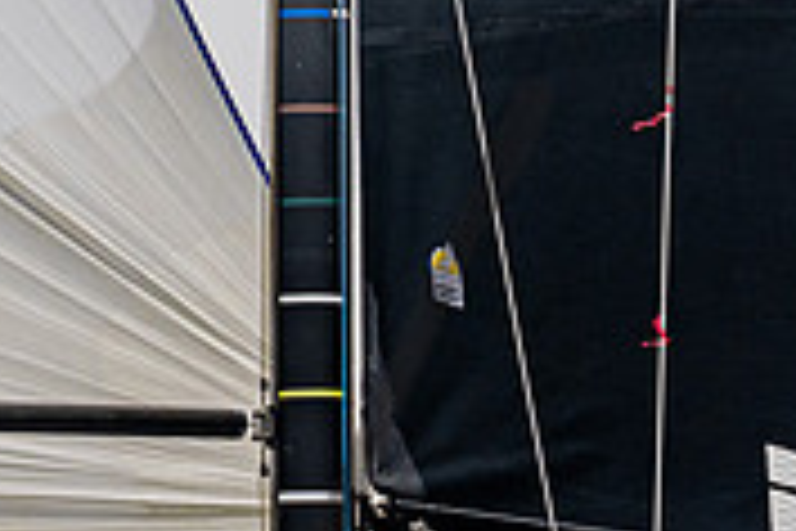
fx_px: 12249
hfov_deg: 3.7
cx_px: 828
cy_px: 600
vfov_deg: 2.5
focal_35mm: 554
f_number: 6.3
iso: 250
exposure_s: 1/1600
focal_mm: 130
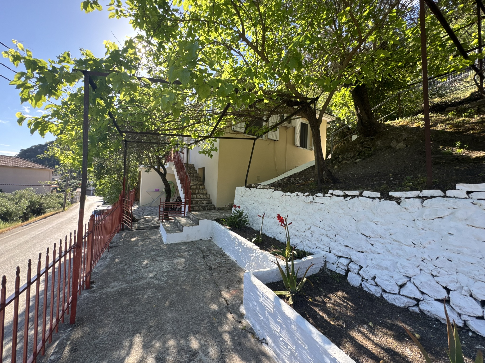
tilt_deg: +2.6
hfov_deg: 102.1
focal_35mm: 14
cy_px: 182
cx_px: 242
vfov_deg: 85.7
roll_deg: -2.1
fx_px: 196
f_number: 2.2
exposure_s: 1/352
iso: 40
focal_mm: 2.22
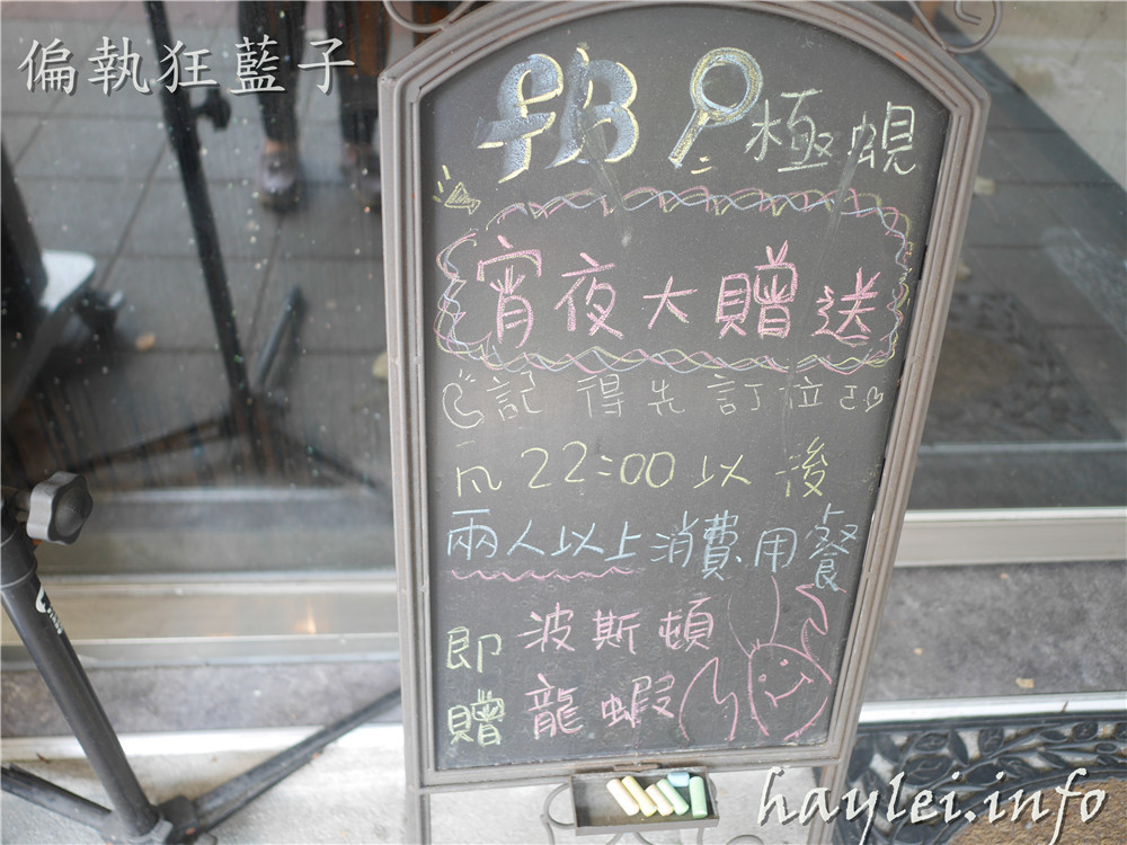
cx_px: 564
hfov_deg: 60.0
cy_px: 422
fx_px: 977
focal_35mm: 30
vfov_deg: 46.8
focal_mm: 15
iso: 200
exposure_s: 1/60
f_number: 1.7
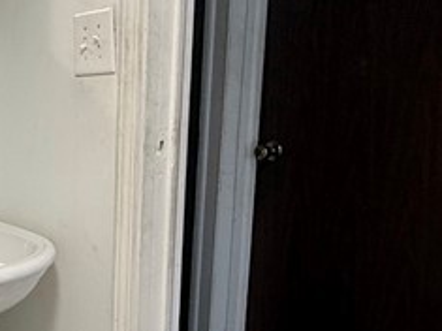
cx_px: -6
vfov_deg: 23.8
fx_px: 778
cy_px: 239
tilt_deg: -12.7
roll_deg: +0.4
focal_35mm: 61
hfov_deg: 29.5
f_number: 2.2
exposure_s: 1/120
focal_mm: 2.22
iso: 250
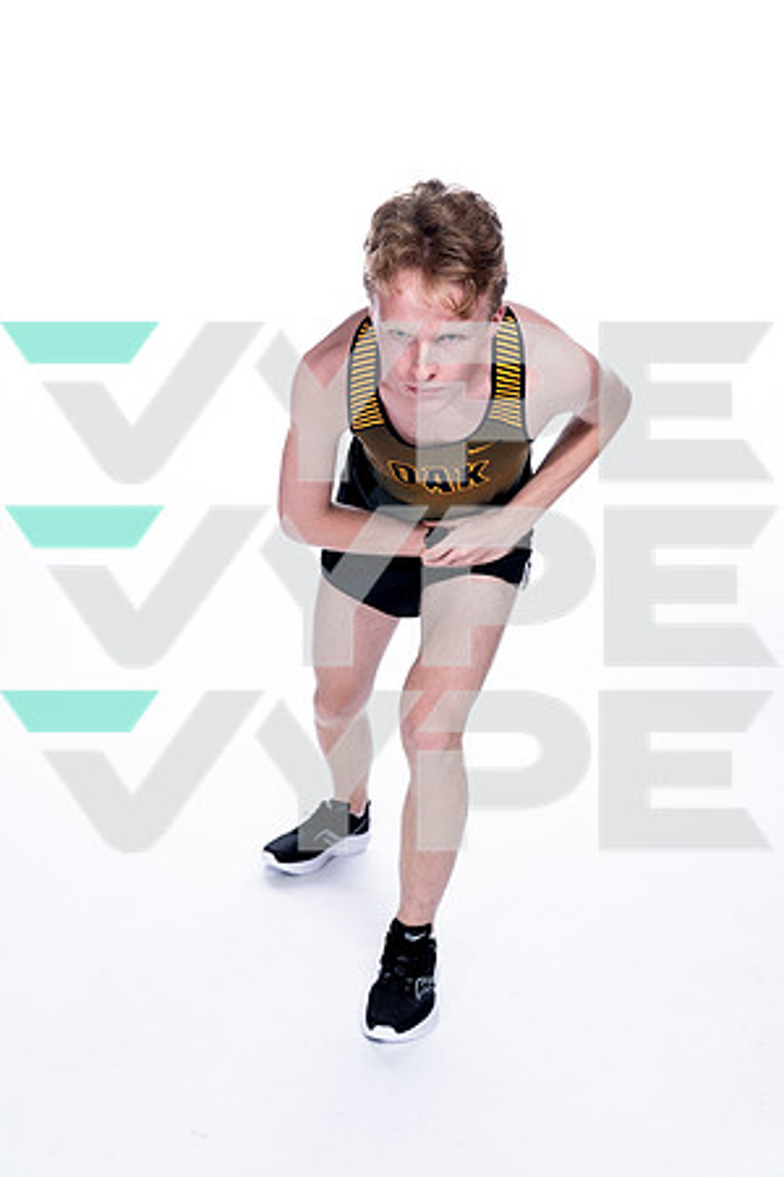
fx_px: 1437
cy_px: 588
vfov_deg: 44.5
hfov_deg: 30.5
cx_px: 392
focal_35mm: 44
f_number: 5.6
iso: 100
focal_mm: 44
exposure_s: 1/250
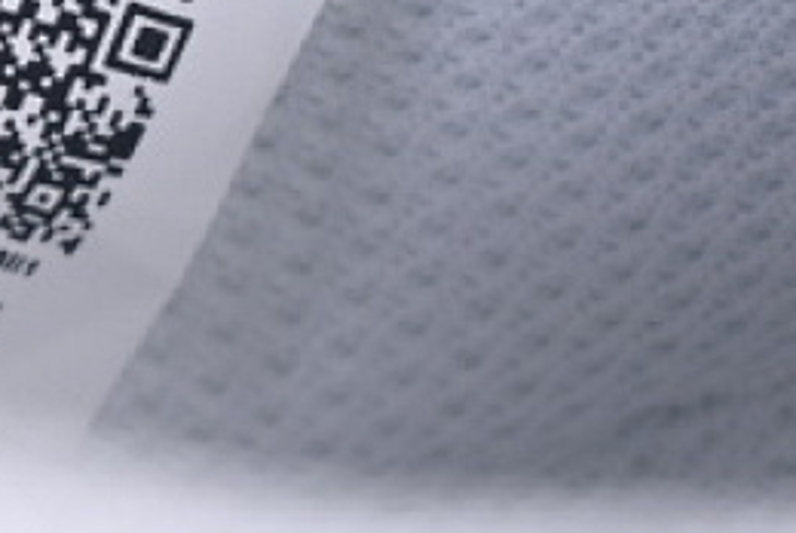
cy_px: 34
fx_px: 6884
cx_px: -31
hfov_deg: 6.6
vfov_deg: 4.4
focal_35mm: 311
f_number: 7.1
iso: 160
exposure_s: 1/80
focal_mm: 50
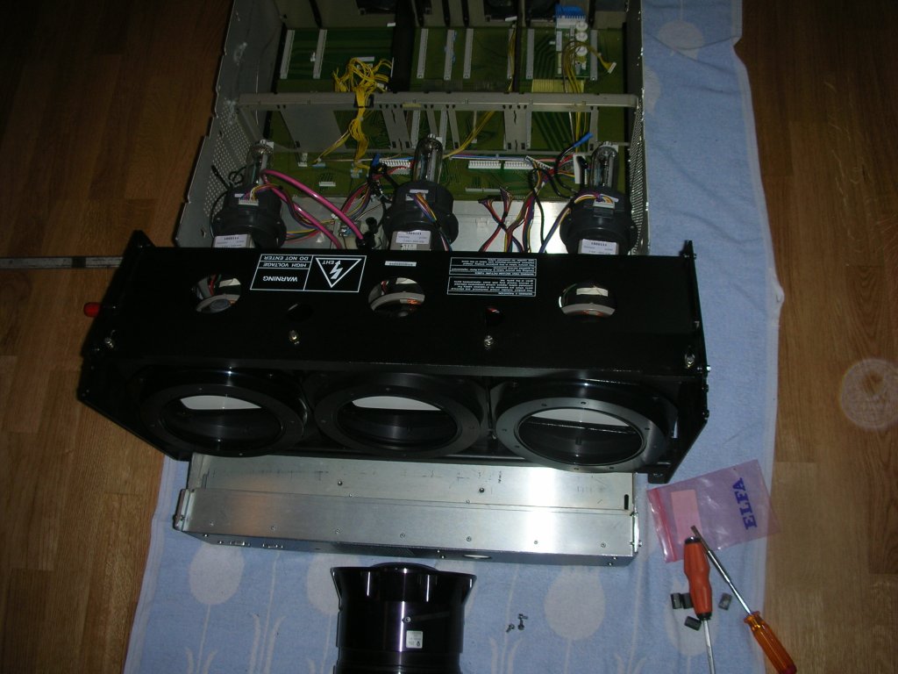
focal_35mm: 35
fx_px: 908
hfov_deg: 52.6
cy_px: 337
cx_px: 449
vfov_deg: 40.7
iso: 50
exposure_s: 1/60.1
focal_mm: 5.8
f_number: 3
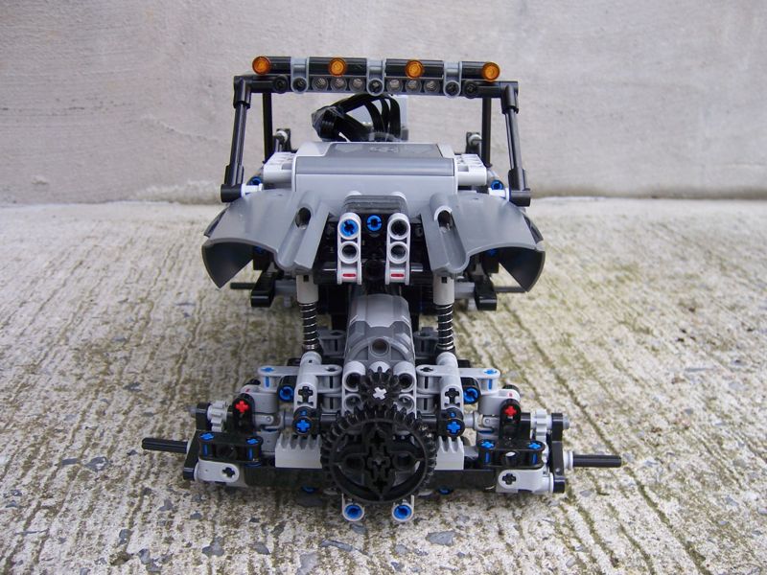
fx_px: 798
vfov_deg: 39.7
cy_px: 288
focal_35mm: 36
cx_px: 384
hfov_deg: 51.4
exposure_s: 1/125
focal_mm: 6.2
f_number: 2.8
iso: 80
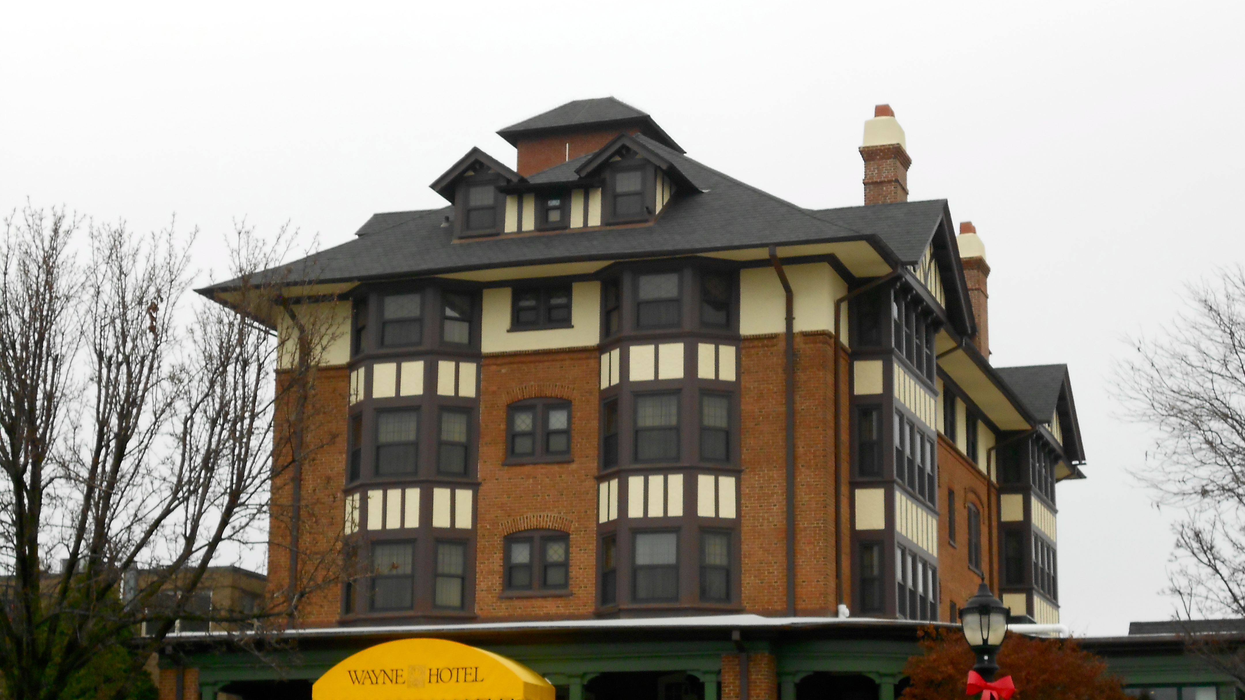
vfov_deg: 16.8
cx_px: 623
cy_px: 378
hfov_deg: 29.4
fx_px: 2377
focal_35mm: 72
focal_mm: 11.6
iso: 160
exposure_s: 1/125
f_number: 5.3
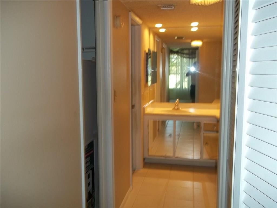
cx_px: 138
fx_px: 256
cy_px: 104
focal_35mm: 32
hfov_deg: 56.8
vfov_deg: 44.2
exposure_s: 1/30
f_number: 2.9
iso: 80
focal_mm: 5.7
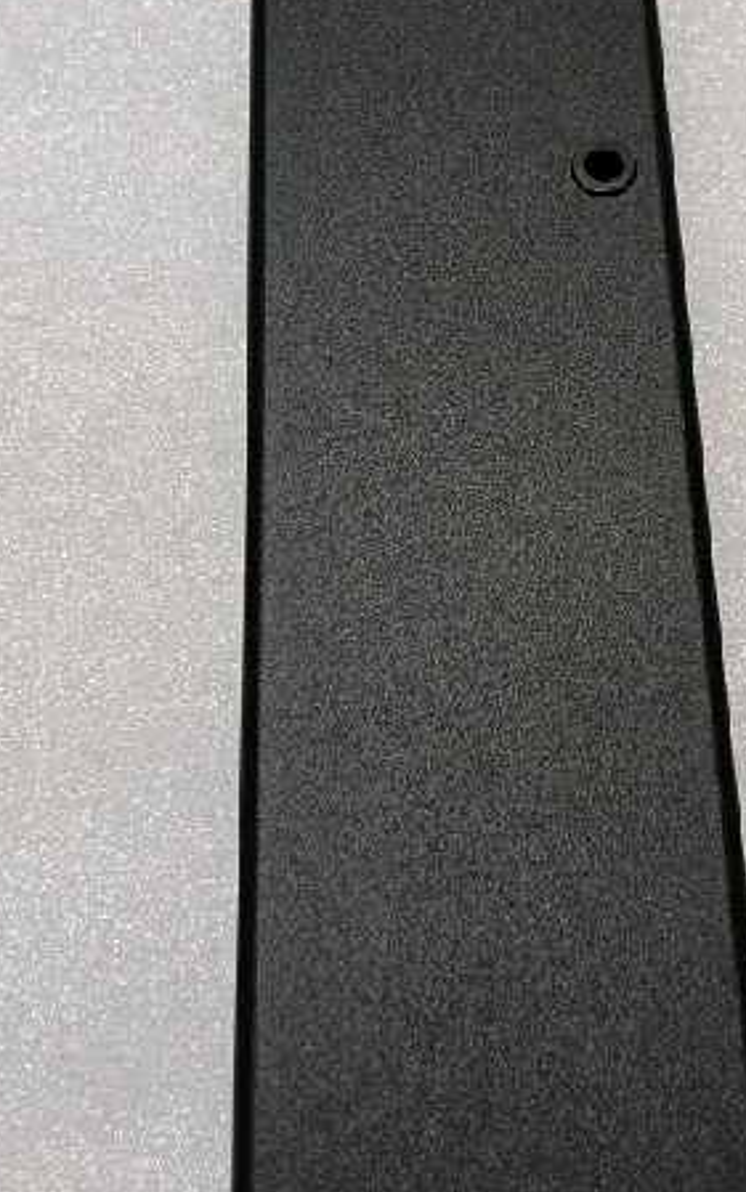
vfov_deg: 39.5
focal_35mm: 51
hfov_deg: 25.0
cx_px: 584
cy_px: 515
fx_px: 1657
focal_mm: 3.98
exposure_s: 1/33.3
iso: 200
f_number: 1.8
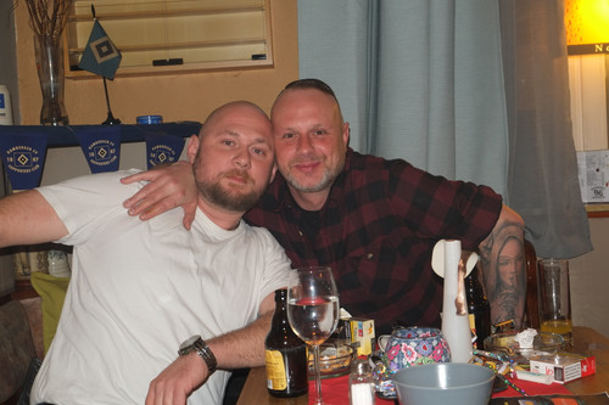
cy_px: 202
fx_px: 795
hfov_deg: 41.9
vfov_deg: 28.6
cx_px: 304
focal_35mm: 47
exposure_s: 1/15
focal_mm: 31.5
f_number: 6.4
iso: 800
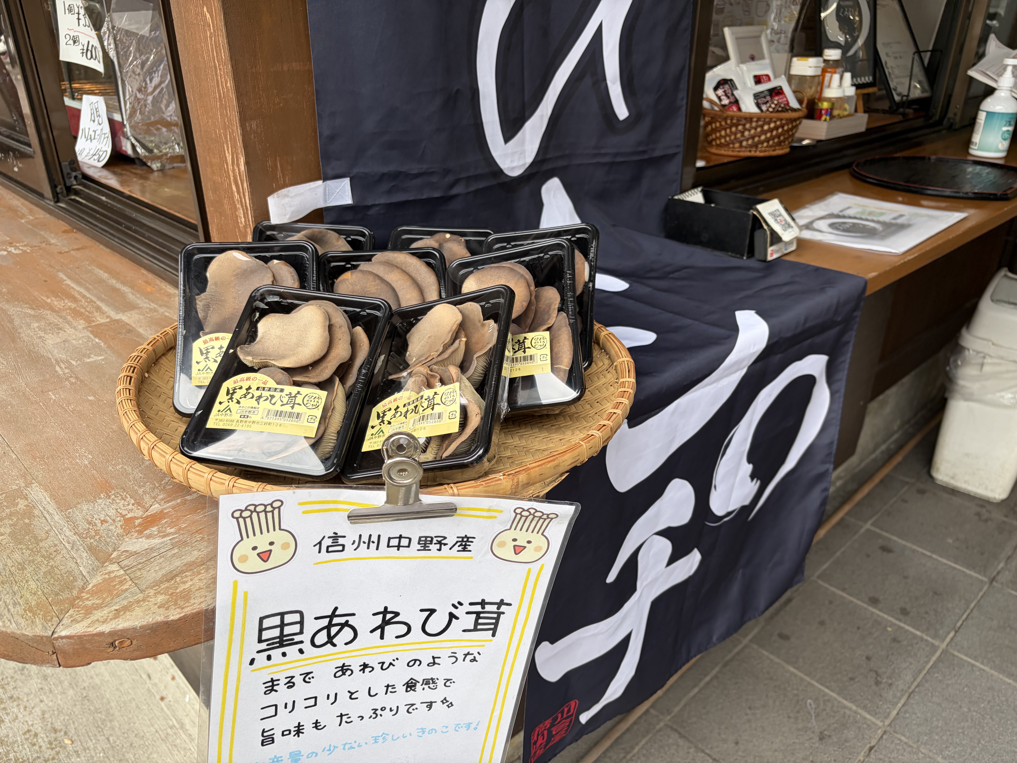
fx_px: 764
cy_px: 382
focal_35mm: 26
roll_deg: -0.2
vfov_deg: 53.1
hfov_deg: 67.3
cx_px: 508
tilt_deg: -25.9
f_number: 1.6
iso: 40
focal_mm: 5.96
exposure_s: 1/223
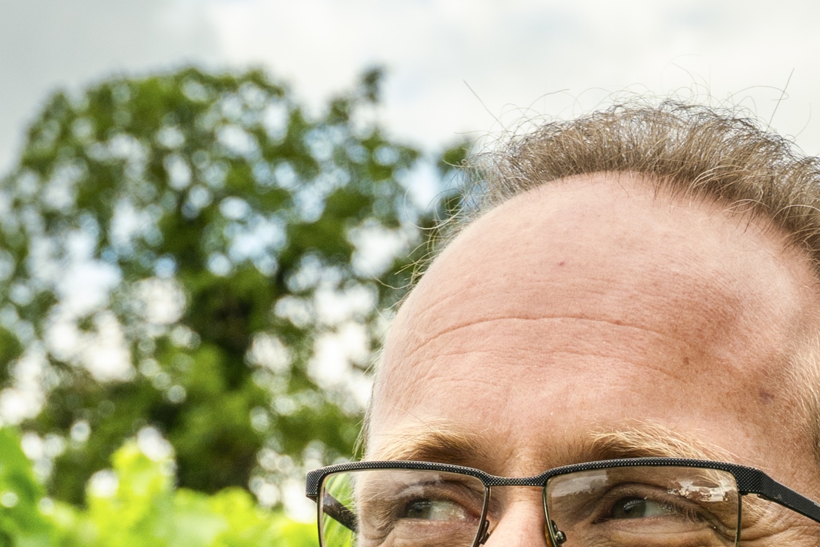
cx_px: 607
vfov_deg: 9.7
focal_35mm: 134
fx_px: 3052
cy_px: 963
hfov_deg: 15.2
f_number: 7.1
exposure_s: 1/400
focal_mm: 35
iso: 400
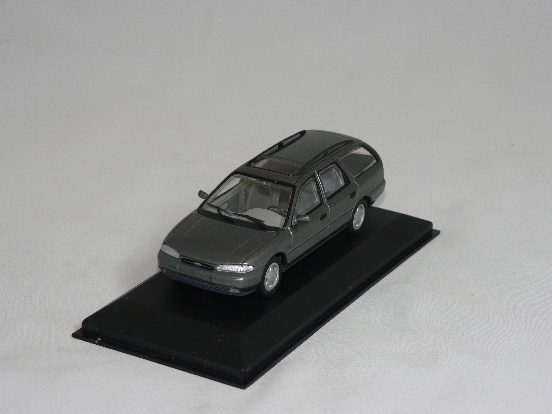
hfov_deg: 20.7
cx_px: 276
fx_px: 1515
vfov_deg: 15.6
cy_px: 207
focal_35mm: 95
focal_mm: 15.8
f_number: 3.2
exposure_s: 1/60
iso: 80
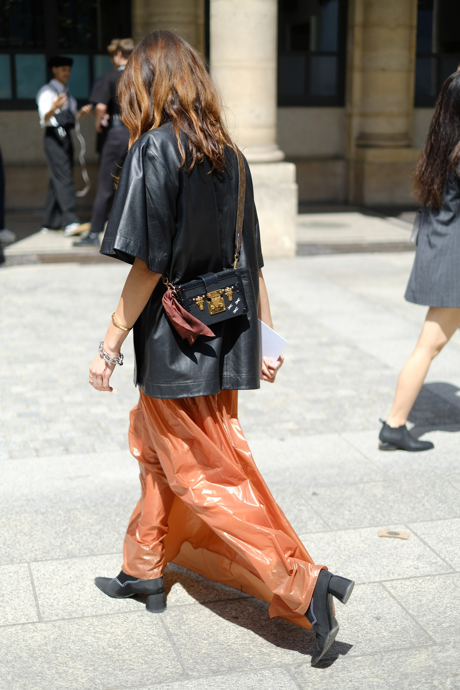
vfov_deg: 37.5
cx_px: 230
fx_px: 1016
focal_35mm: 53
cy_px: 345
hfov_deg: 25.5
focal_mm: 35
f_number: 1.4
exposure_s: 1/8000
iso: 200
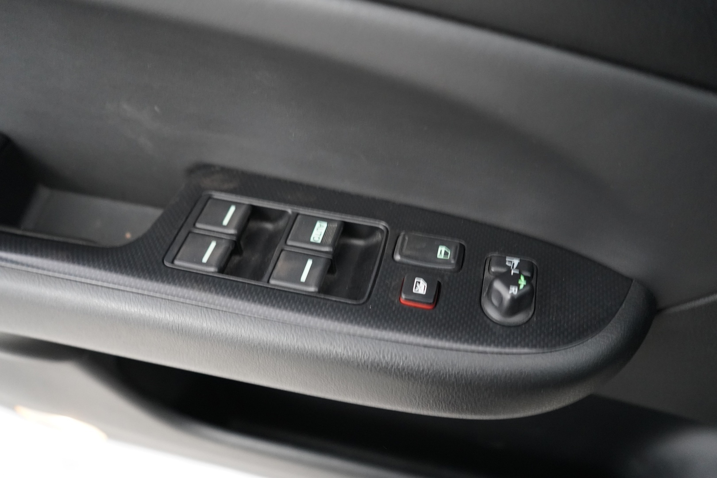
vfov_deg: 46.4
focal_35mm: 28
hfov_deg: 65.5
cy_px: 239
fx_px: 558
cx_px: 358
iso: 6400
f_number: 3.5
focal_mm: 28
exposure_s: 1/40
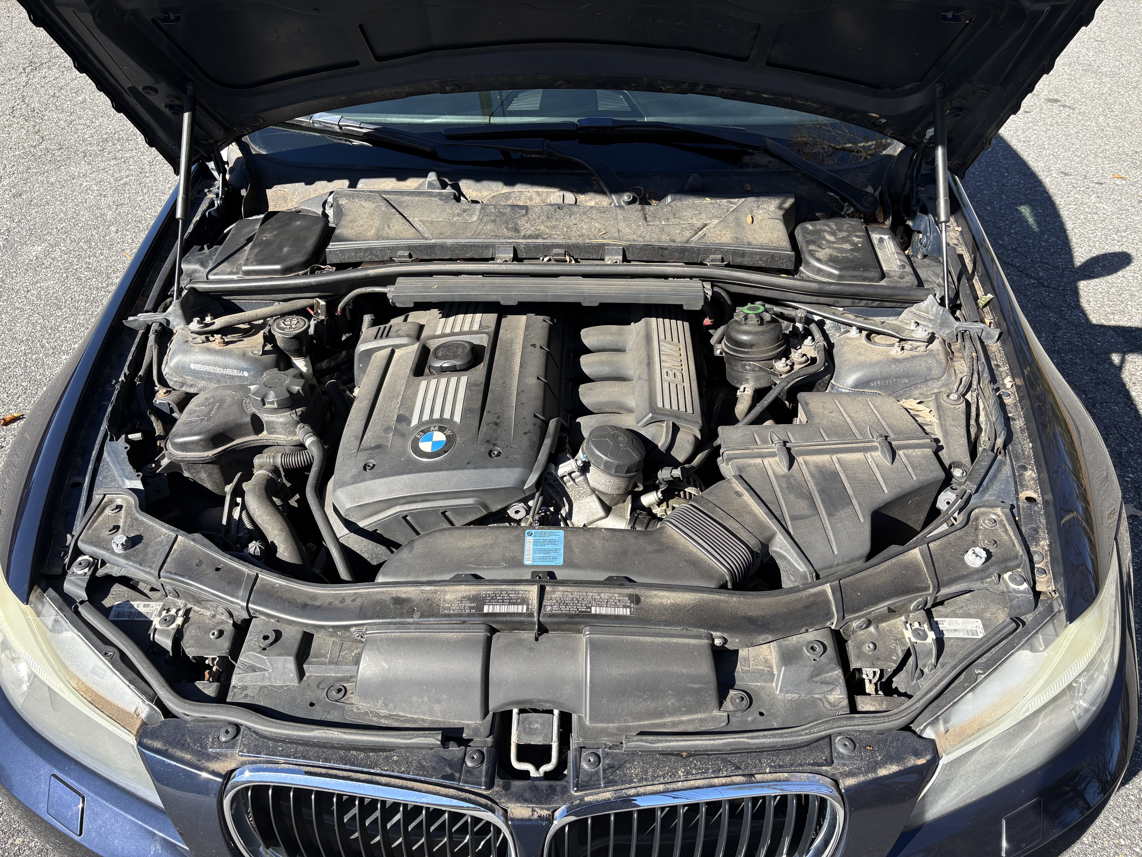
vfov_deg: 53.1
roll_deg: -0.3
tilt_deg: -38.2
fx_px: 858
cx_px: 571
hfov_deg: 67.3
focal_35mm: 26
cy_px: 428
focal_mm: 5.96
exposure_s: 1/1155
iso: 50
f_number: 1.6
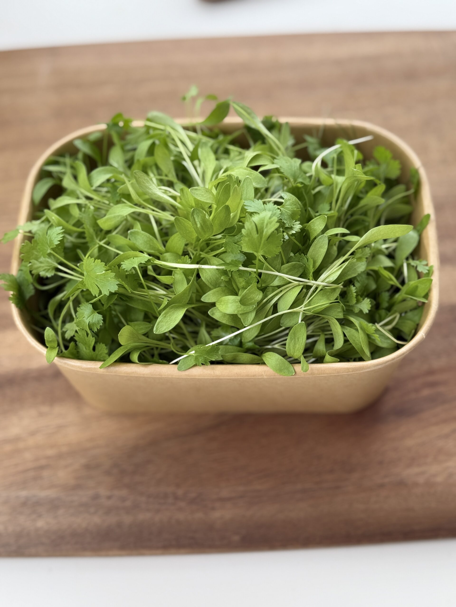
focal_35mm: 48
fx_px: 843
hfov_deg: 30.3
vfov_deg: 39.7
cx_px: 228
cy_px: 304
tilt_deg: -62.2
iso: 80
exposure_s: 1/439
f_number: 1.78
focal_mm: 6.76
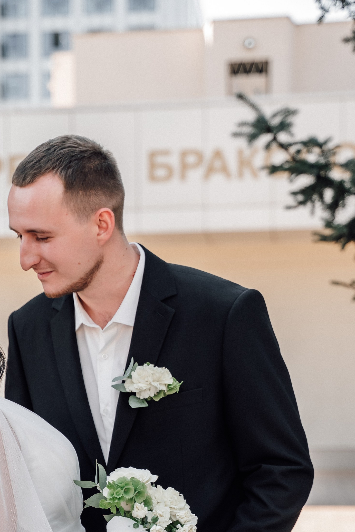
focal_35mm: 111
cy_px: 447
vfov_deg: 18.2
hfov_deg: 12.3
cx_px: 41
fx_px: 1641
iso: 250
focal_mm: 60
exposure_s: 1/500
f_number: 3.5
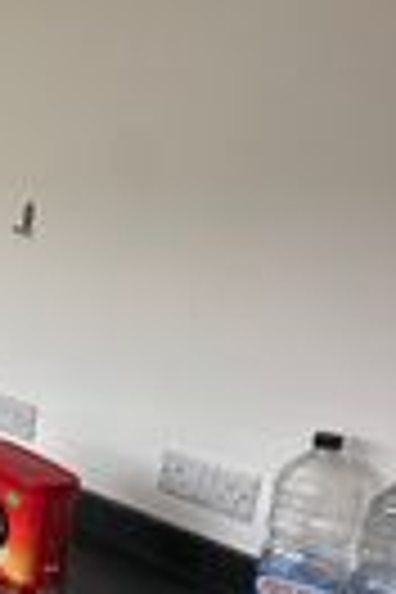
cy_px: 346
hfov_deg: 18.2
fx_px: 726
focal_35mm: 44
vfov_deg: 44.3
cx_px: -423
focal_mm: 2.22
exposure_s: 1/167
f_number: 2.2
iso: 40
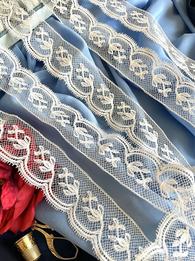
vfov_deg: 67.3
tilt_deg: -67.5
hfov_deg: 53.1
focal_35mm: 26
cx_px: 98
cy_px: 130
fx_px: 195
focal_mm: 4.2
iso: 100
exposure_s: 1/50
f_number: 1.6
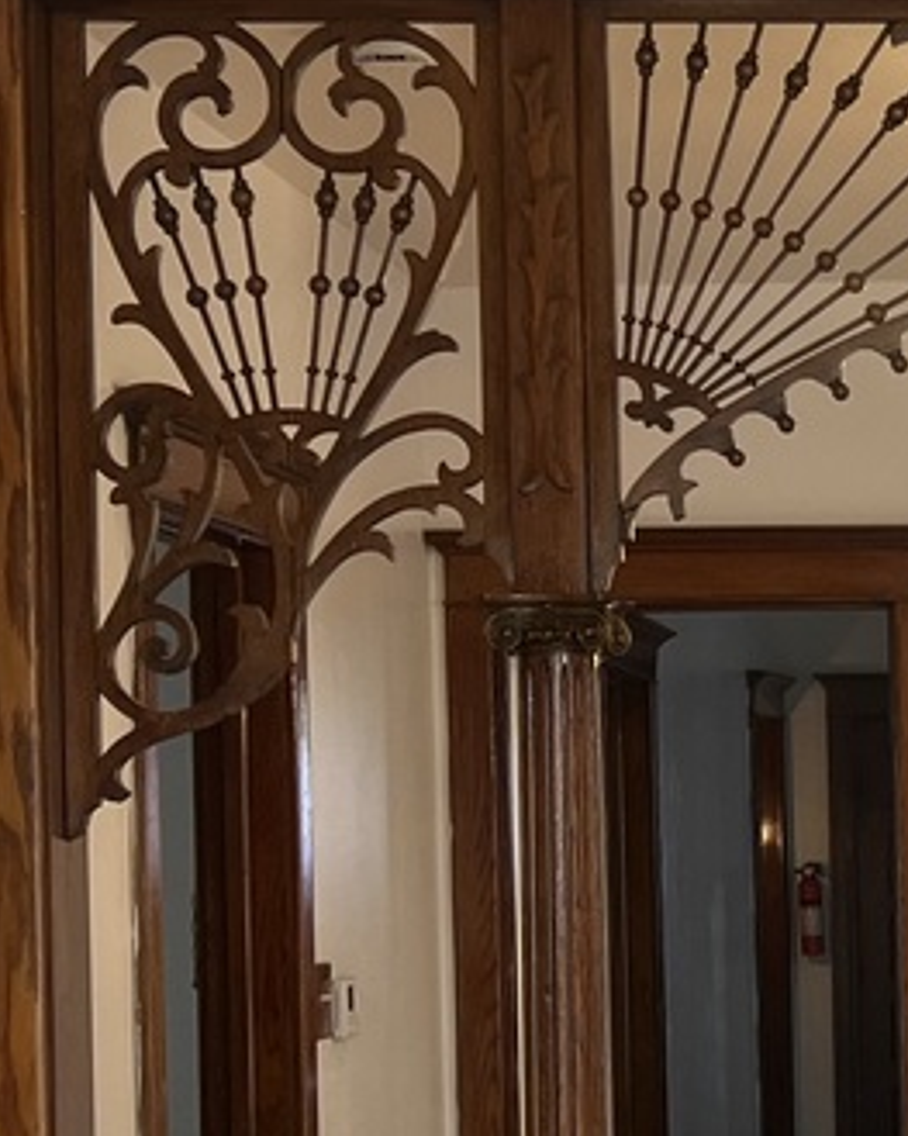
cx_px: 1512
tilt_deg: +1.1
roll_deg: +2.0
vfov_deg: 17.3
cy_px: 777
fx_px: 3730
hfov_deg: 12.9
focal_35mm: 111
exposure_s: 1/60
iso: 64
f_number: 1.5
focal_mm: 5.7
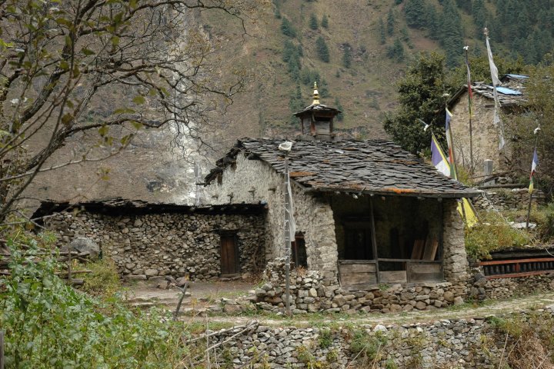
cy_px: 184
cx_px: 277
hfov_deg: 35.1
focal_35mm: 57
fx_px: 877
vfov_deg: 23.8
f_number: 4.2
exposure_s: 1/60
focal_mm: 38
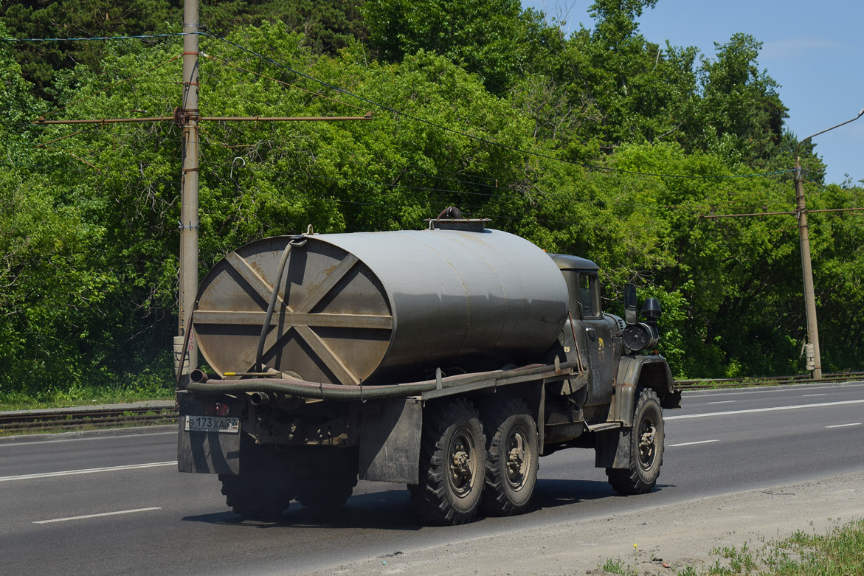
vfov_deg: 16.2
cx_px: 435
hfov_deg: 24.0
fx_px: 2028
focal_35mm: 85
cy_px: 285
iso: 200
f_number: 7.1
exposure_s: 1/1250
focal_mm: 55
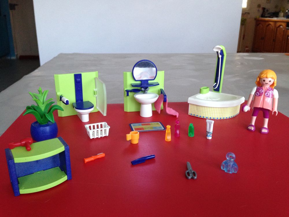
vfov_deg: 42.9
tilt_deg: -20.0
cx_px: 144
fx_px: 276
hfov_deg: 55.4
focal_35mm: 33
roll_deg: +0.2
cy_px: 108
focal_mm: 4.12
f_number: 2.4
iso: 160
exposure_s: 1/20
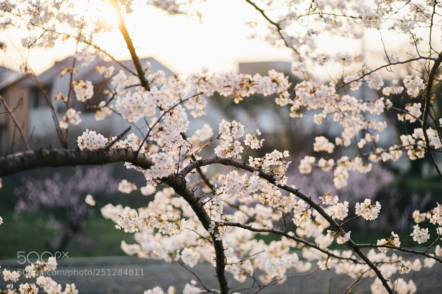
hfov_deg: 23.9
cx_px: 221
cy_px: 147
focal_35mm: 85
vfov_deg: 16.1
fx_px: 1043
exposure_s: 1/500
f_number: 1.8
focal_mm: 85
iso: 100
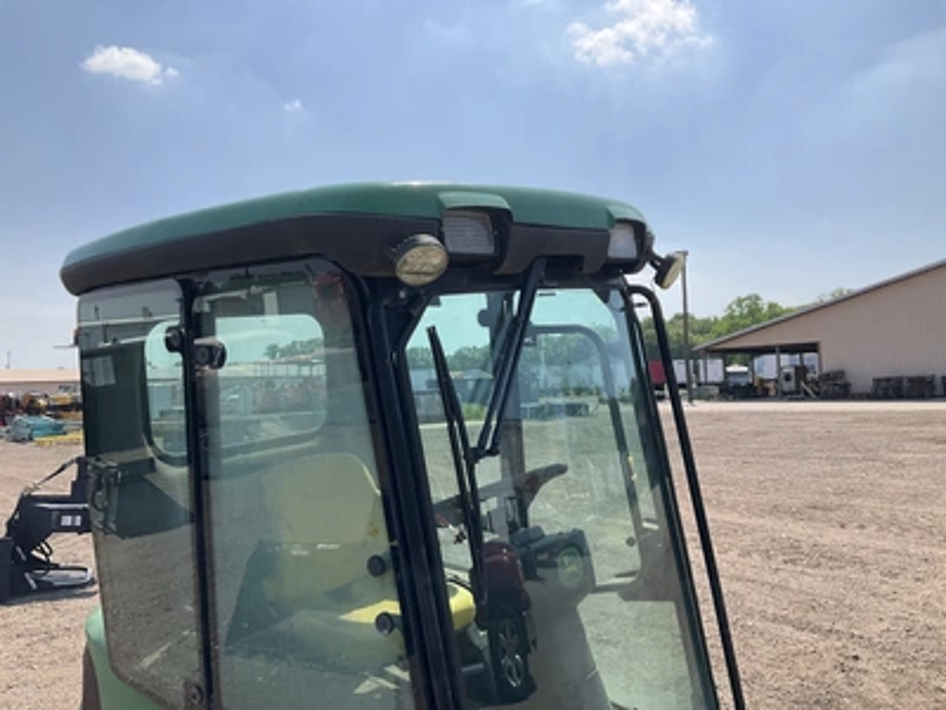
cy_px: 355
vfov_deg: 48.2
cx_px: 473
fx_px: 793
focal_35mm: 29
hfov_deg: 61.7
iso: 25
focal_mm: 3
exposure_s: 1/1412
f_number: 1.8
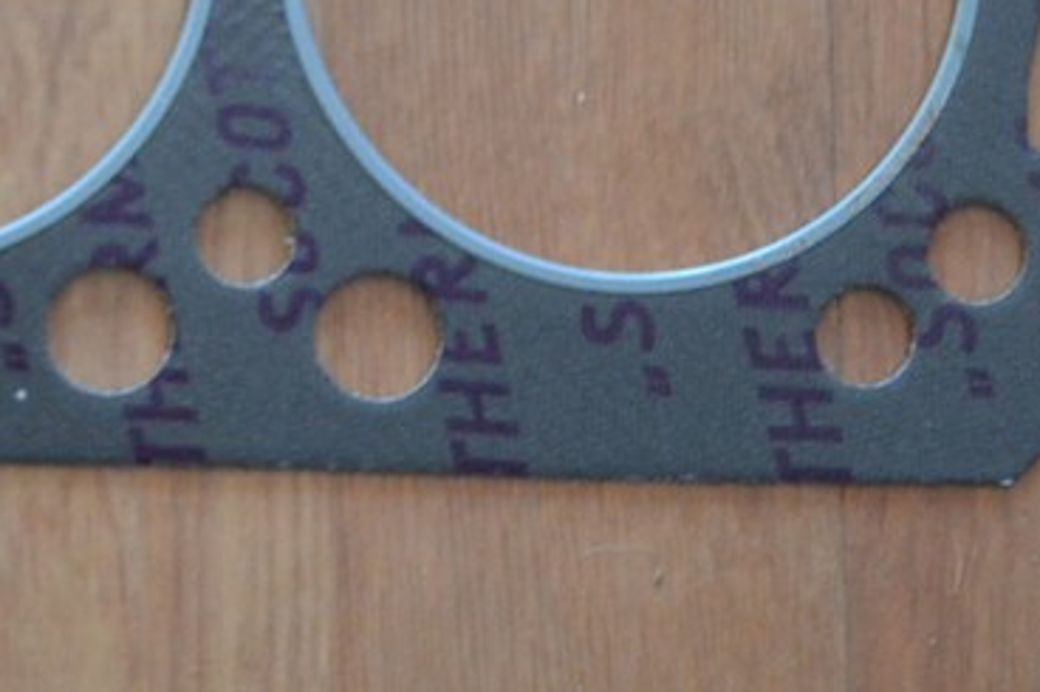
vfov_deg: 8.2
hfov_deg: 11.8
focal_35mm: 165
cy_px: -246
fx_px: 4764
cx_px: -582
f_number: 4.5
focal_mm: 30
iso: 1100
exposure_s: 1/60
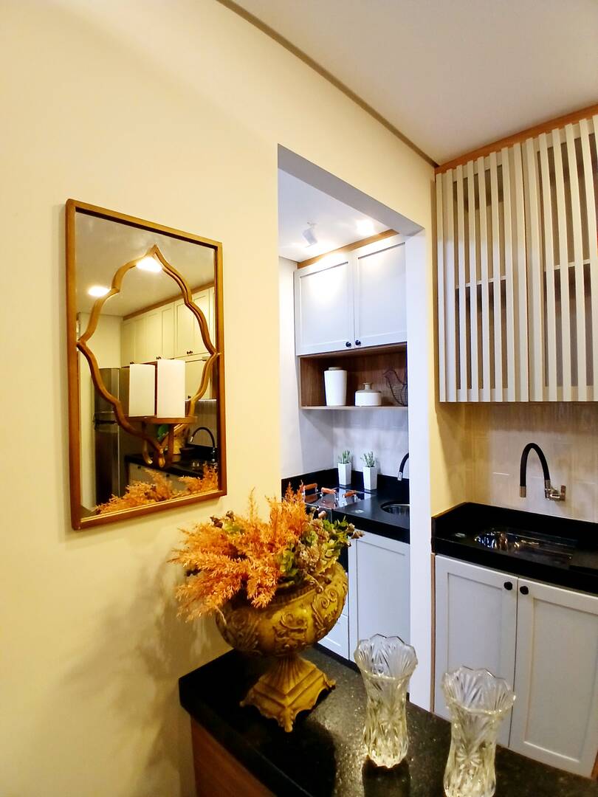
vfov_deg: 91.0
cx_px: 299
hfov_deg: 74.7
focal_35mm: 17
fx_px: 392
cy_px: 398
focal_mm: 1.4
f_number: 2.2
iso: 200
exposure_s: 1/30
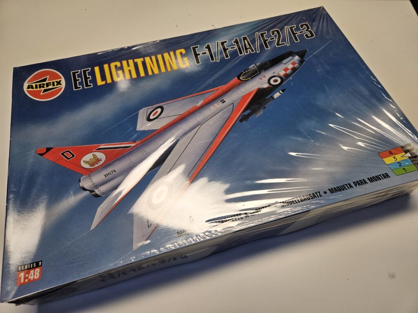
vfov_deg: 58.9
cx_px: 209
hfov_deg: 73.9
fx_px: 278
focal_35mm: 23
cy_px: 156
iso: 125
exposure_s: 1/120
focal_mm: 5.4
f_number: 1.8
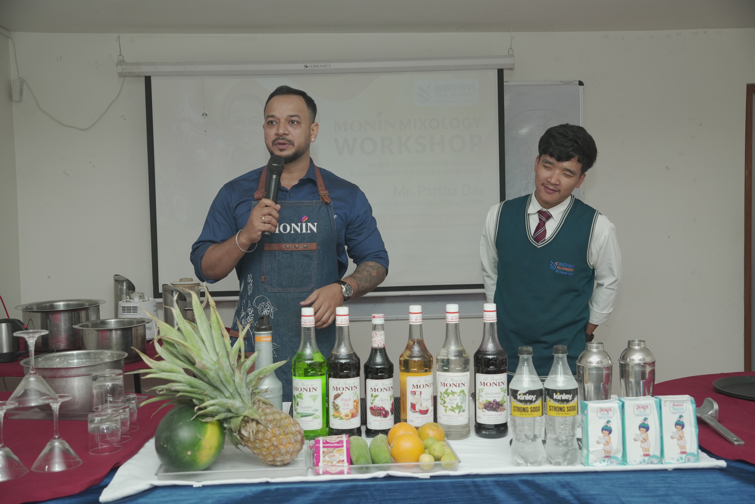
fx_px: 849
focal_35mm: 40
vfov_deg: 33.0
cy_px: 252
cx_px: 378
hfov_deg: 47.9
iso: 640
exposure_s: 1/160
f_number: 4
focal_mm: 27
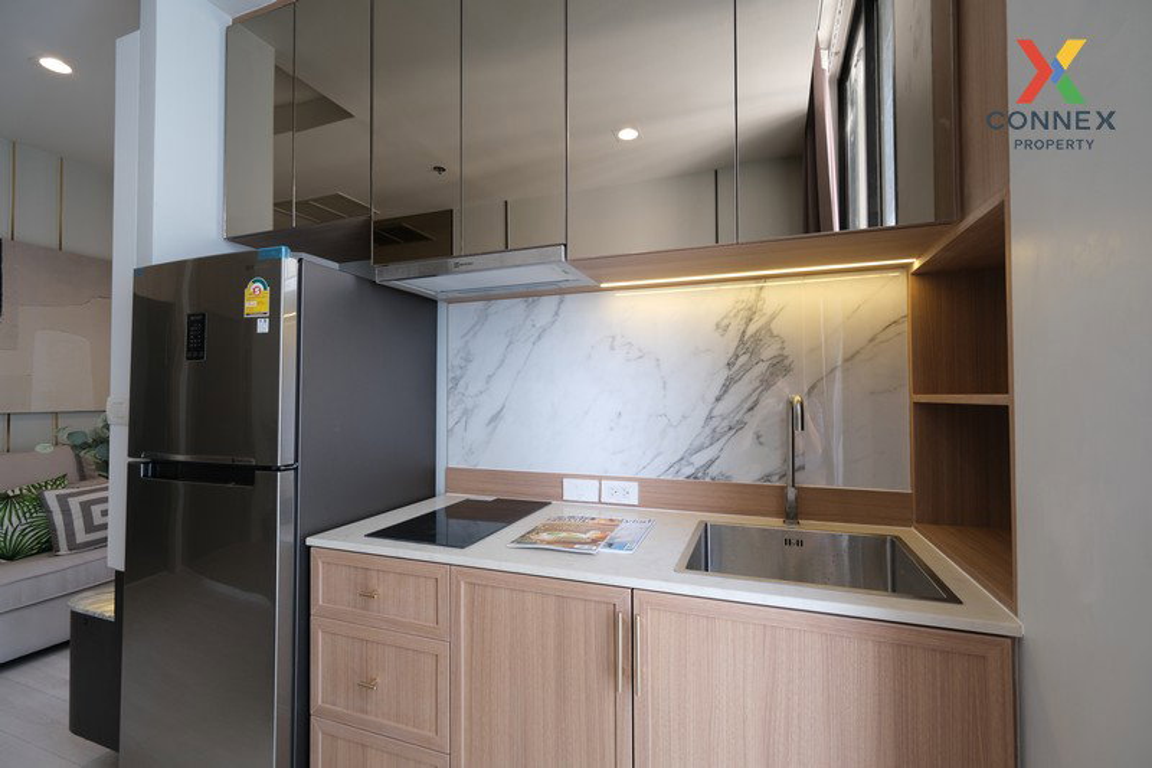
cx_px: 576
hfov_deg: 100.4
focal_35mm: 15
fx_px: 480
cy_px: 384
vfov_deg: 77.3
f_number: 4
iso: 250
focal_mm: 10
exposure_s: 1/30
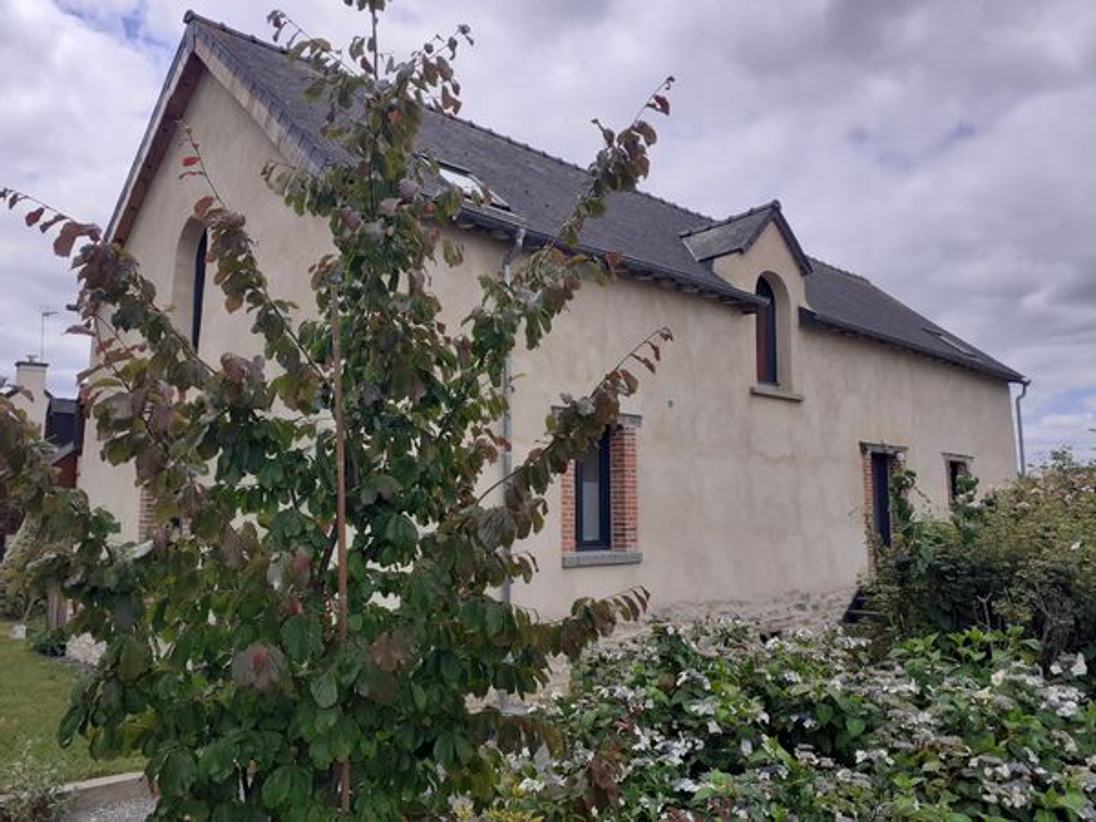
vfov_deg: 51.4
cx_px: 548
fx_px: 855
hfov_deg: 65.3
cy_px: 411
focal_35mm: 27
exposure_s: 1/2141
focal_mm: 3.6
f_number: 1.9
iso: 40
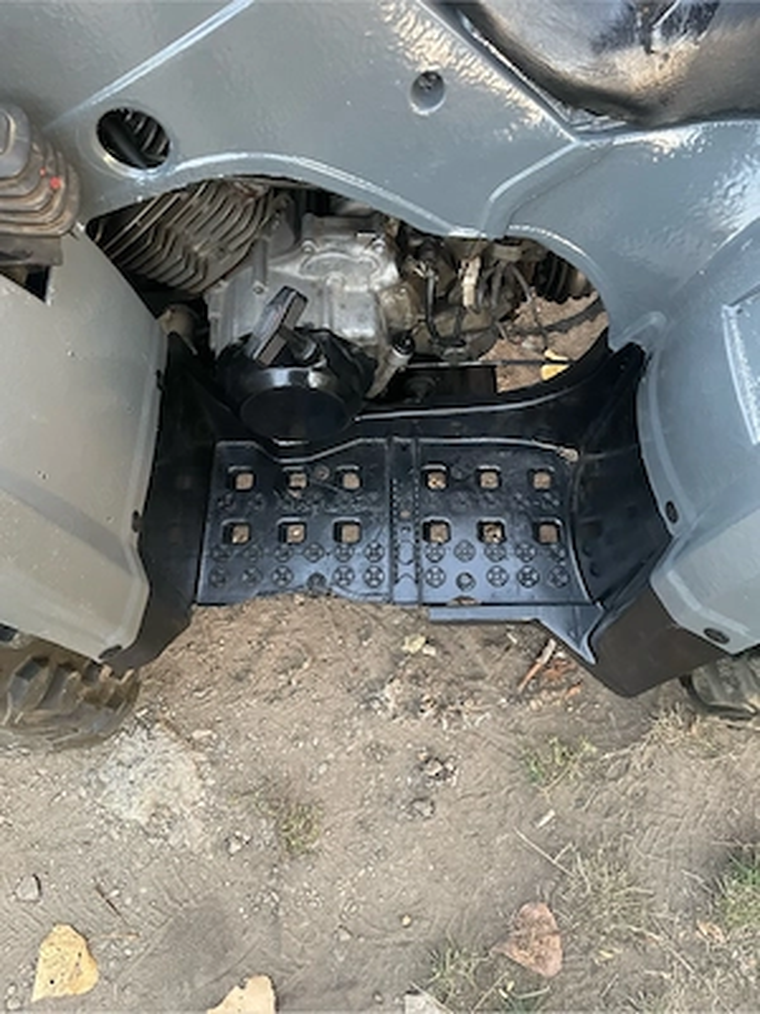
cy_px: 507
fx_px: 761
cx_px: 380
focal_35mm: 26
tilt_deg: -67.3
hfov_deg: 53.1
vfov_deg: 67.3
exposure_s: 1/40
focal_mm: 4.2
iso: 500
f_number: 1.6
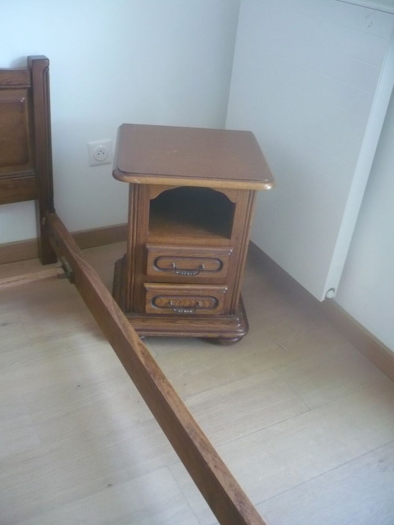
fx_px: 531
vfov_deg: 52.6
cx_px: 197
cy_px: 262
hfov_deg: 40.7
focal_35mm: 35
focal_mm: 5.8
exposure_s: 1/30
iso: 250
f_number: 2.8
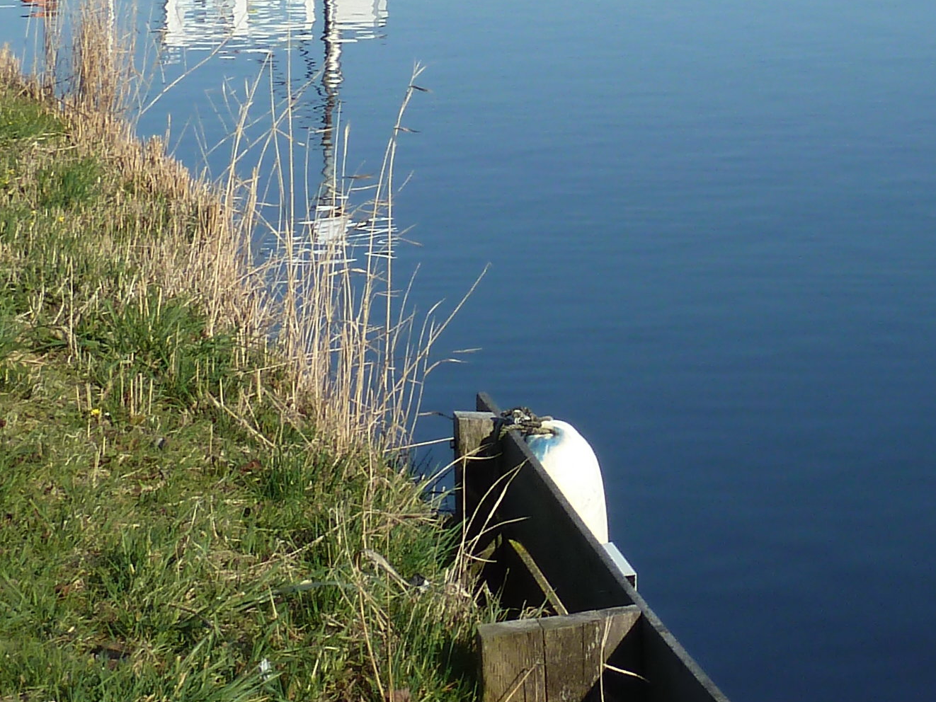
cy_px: -293
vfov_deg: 11.8
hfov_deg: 15.1
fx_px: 3272
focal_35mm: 121
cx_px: 1410
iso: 80
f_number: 5
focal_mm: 6.5
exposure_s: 1/400
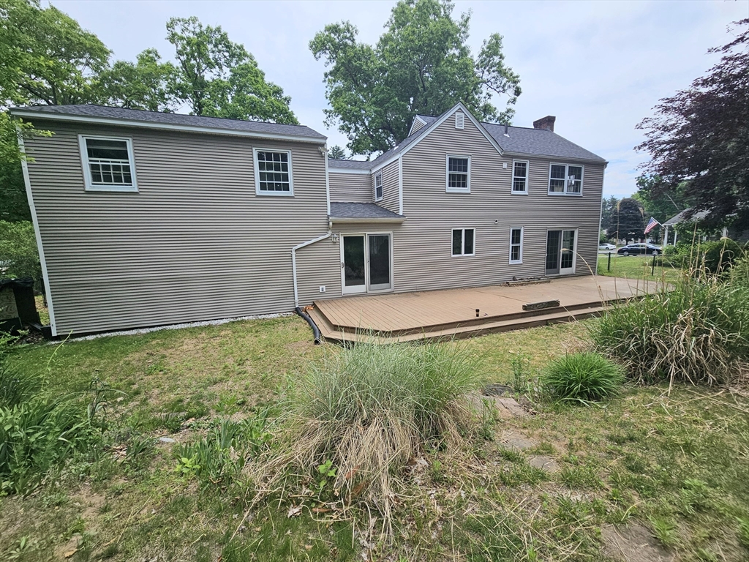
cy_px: 281
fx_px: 281
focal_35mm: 13
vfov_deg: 89.9
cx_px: 374
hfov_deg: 106.2
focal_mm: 2.2
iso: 50
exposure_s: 1/2000
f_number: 2.2
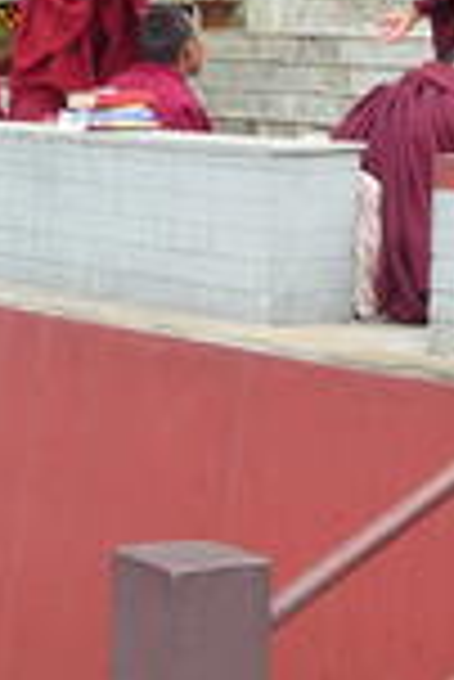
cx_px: 288
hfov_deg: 11.1
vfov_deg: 15.9
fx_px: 2340
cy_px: -128
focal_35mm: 124
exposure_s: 1/60
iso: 100
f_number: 3.7
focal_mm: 6
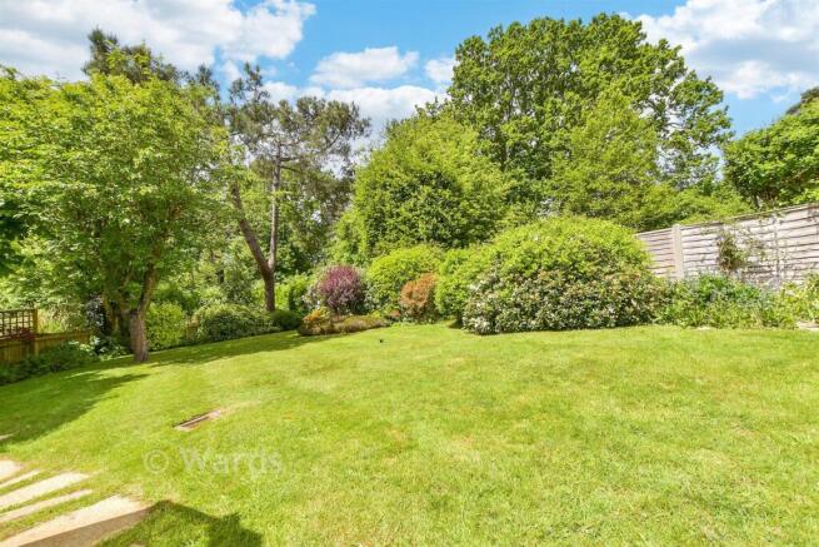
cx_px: 410
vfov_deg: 77.4
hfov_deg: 100.4
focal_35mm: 15
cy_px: 274
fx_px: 341
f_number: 8
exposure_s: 1/250
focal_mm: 10
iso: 160
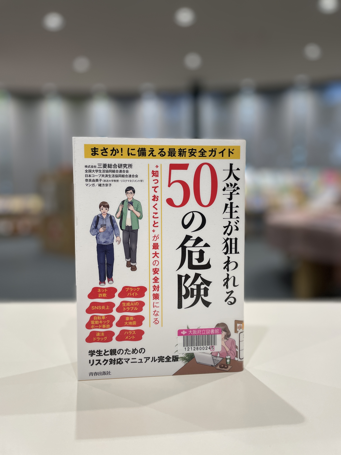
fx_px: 341
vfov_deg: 67.3
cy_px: 228
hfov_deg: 53.1
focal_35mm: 26
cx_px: 170
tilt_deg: -4.3
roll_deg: +0.9
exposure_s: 1/120
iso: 64
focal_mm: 4.2
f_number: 1.6
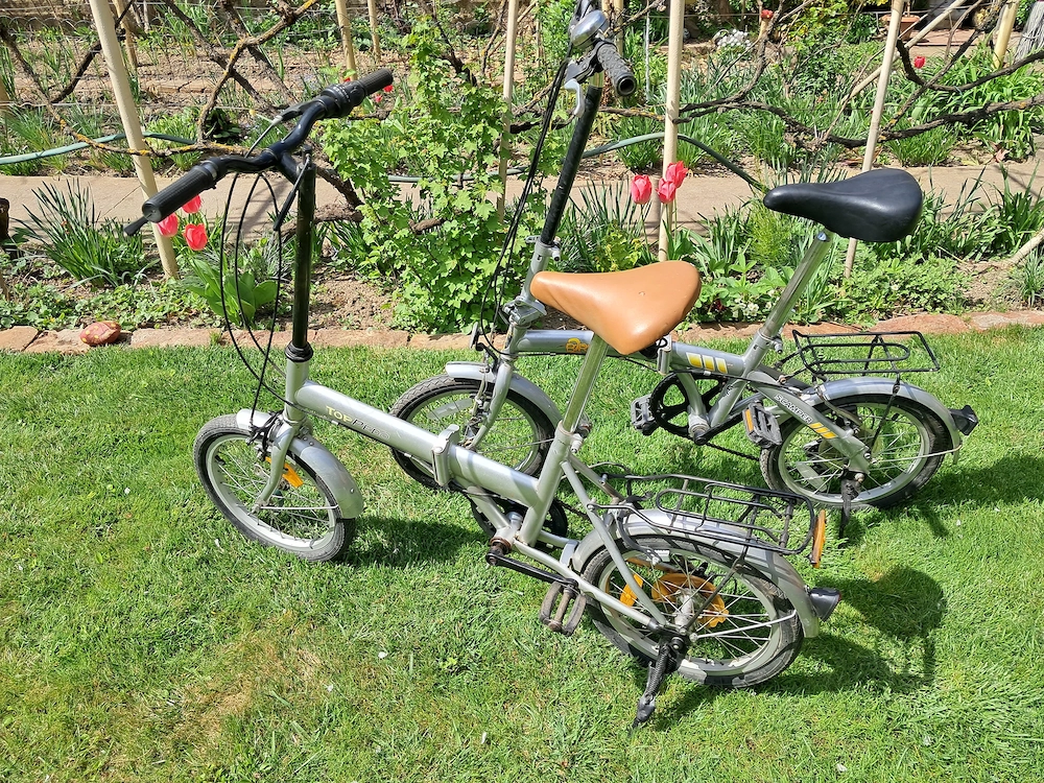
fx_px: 814
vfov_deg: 51.4
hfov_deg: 65.3
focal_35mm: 27
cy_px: 392
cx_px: 522
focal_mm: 4
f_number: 1.8
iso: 50
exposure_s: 1/494
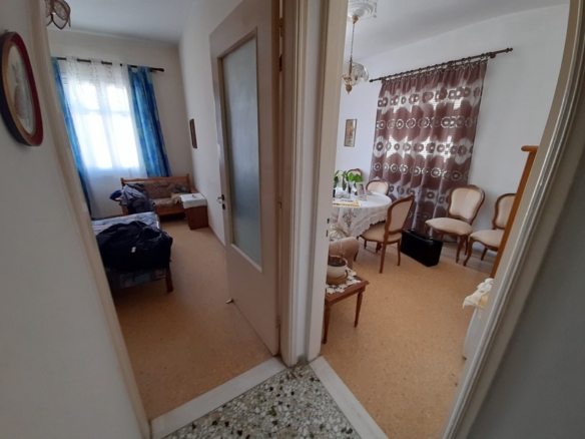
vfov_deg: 89.9
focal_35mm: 13
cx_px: 292
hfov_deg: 106.2
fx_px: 220
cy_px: 220
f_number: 2.2
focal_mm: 1.42
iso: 125
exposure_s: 1/50
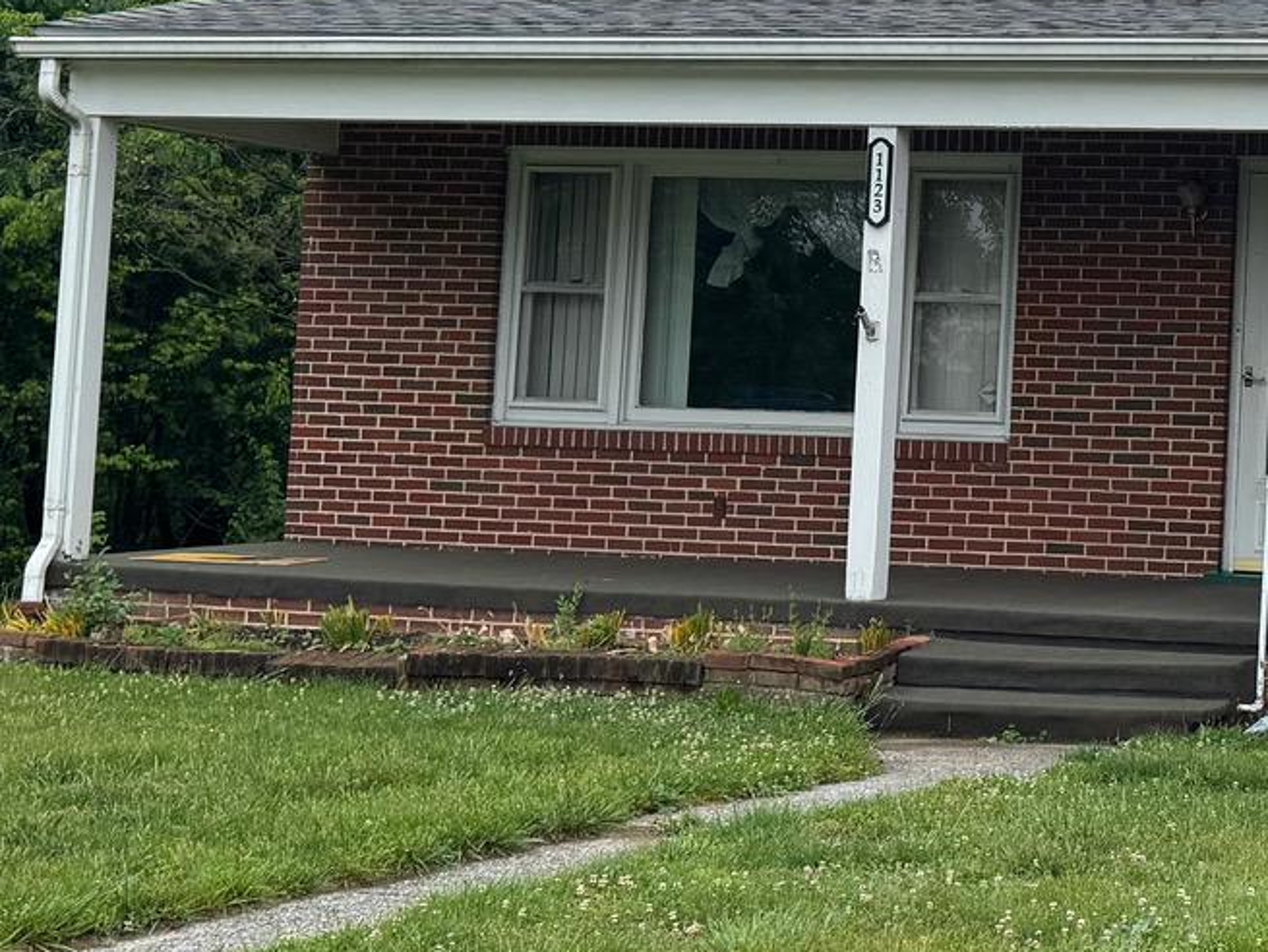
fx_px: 2749
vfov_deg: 19.5
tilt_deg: +3.8
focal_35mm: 75
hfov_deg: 24.0
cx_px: 1456
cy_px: 195
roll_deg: -2.2
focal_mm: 6.76
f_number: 1.78
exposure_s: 1/2833
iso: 80
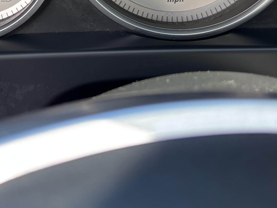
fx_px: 656
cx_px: 110
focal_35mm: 82
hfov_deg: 23.8
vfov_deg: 17.0
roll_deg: +2.4
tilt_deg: -20.8
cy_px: -61
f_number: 1.6
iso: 40
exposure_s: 1/121
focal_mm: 5.96
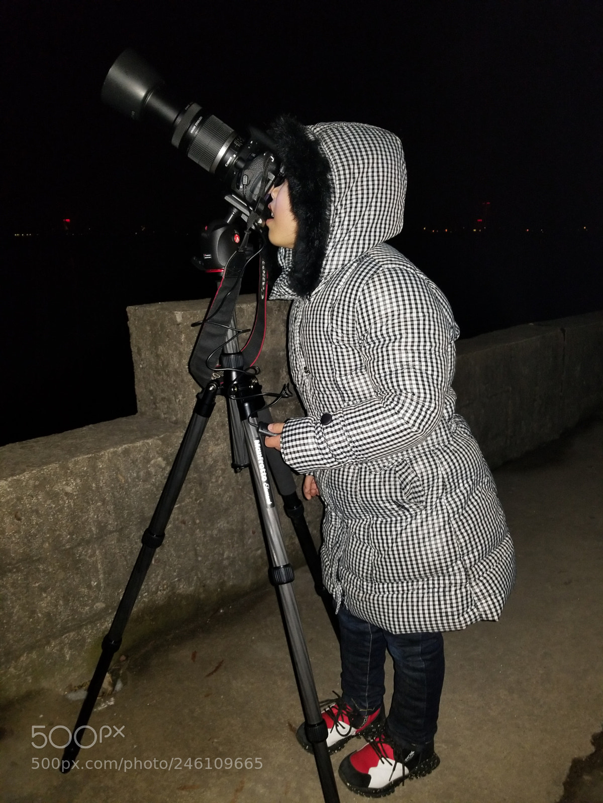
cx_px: 302
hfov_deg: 53.1
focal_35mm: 26
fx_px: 604
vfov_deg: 67.3
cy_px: 402
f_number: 1.7
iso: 125
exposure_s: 1/13
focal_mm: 4.25
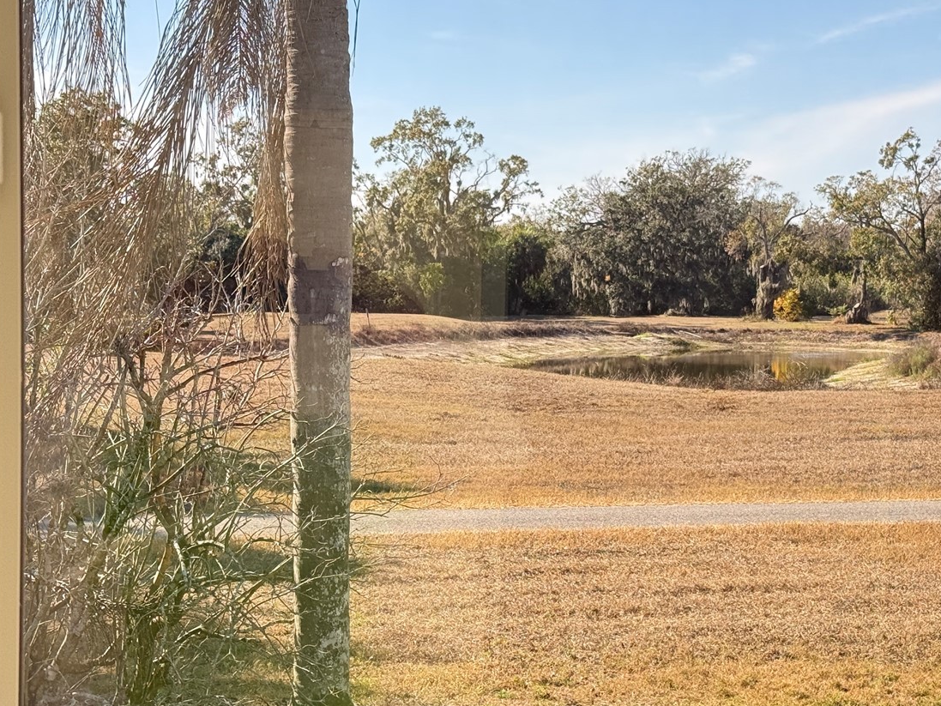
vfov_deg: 21.0
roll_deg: -1.1
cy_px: 417
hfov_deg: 27.8
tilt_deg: -4.2
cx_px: 486
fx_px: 1903
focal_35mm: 70
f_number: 1.78
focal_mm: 6.76
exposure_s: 1/475
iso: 80
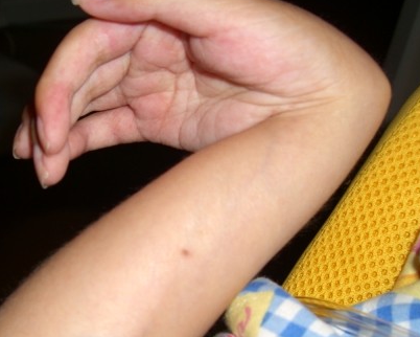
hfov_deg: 31.7
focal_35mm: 59
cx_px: 148
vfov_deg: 25.6
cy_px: 238
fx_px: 734
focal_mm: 7.9
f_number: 2.8
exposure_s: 1/60
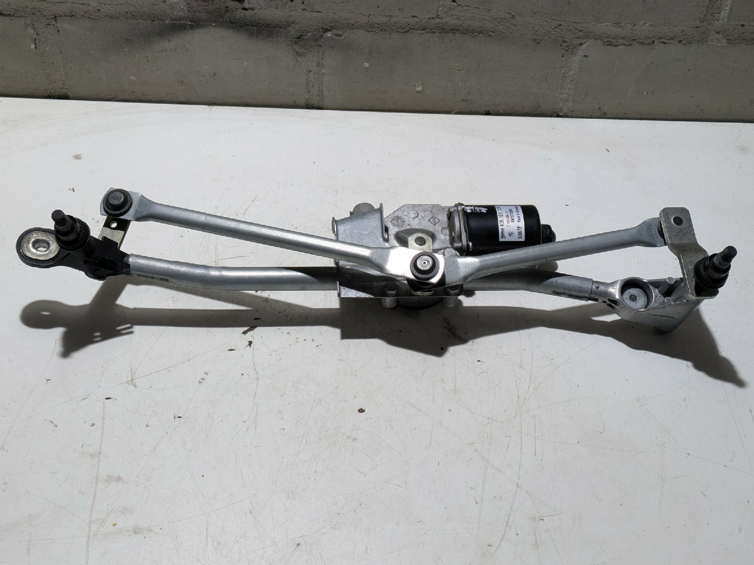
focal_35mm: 54
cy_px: 278
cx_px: 388
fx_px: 1176
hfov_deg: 35.5
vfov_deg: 27.0
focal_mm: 5.43
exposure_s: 1/100
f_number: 1.89
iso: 59
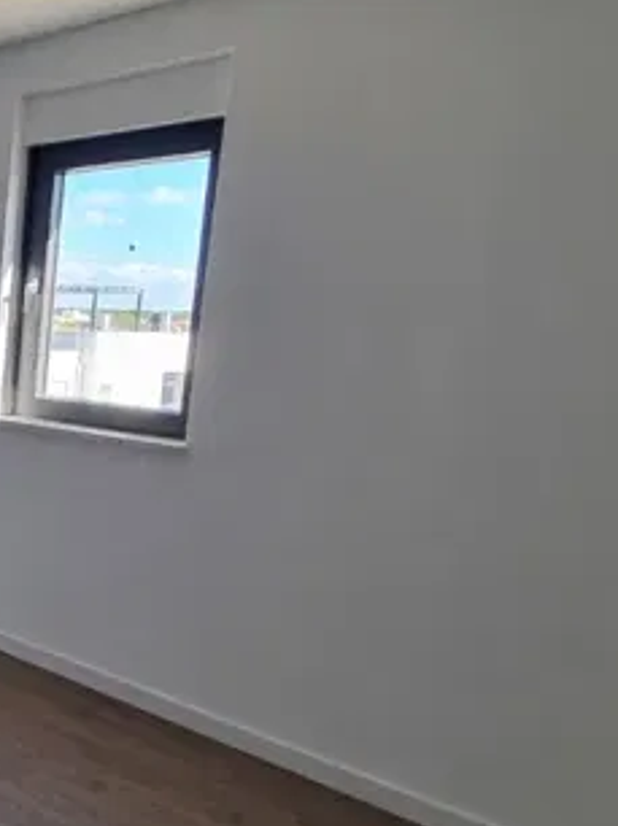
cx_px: -281
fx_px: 810
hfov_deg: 28.9
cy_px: 445
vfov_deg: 53.9
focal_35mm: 34
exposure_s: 1/100
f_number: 2.2
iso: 50
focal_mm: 2.2
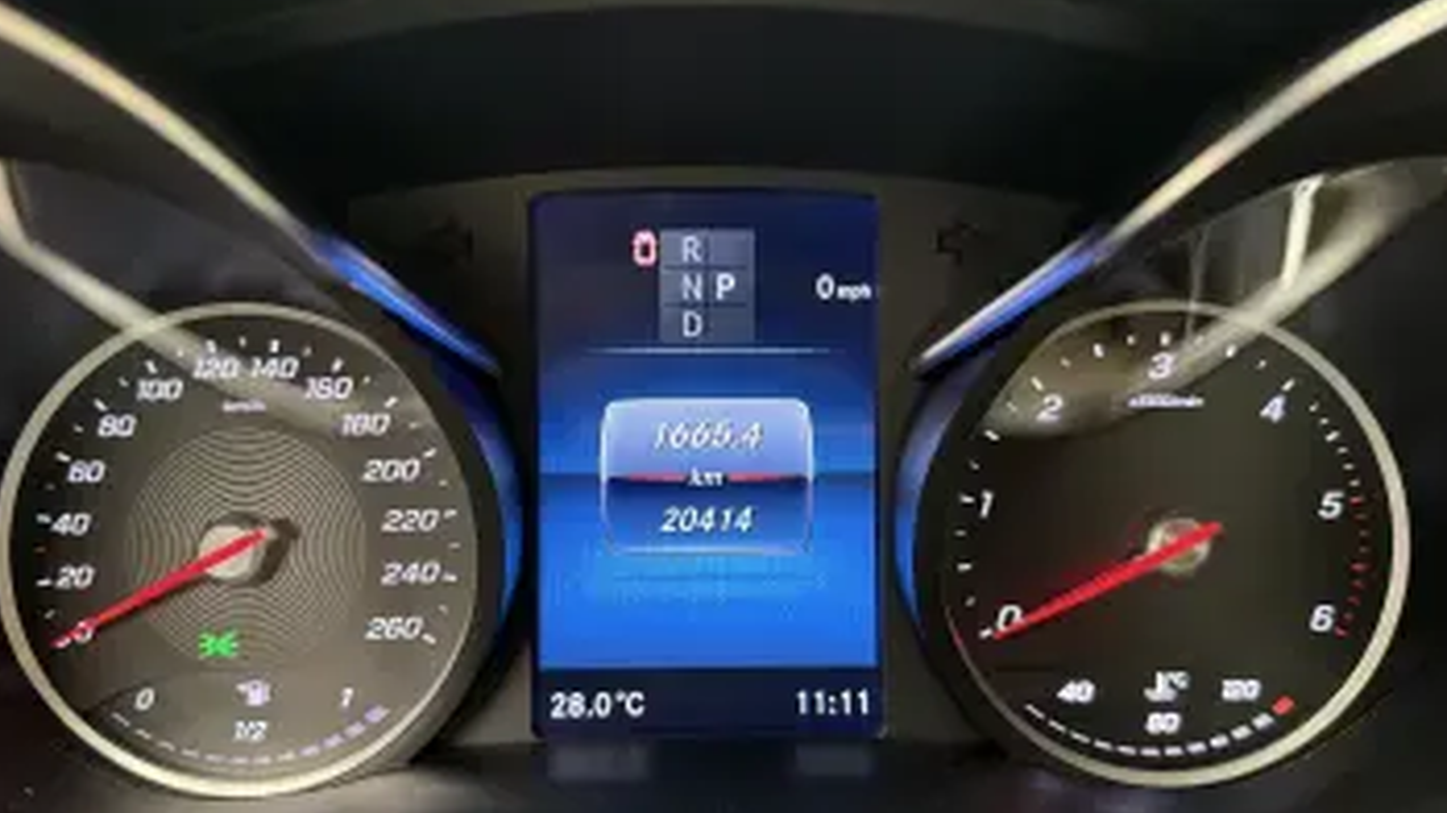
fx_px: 1036
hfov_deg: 69.9
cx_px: 713
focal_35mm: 27
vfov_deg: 42.8
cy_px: 452
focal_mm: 6.76
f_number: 1.78
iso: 640
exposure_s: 1/45
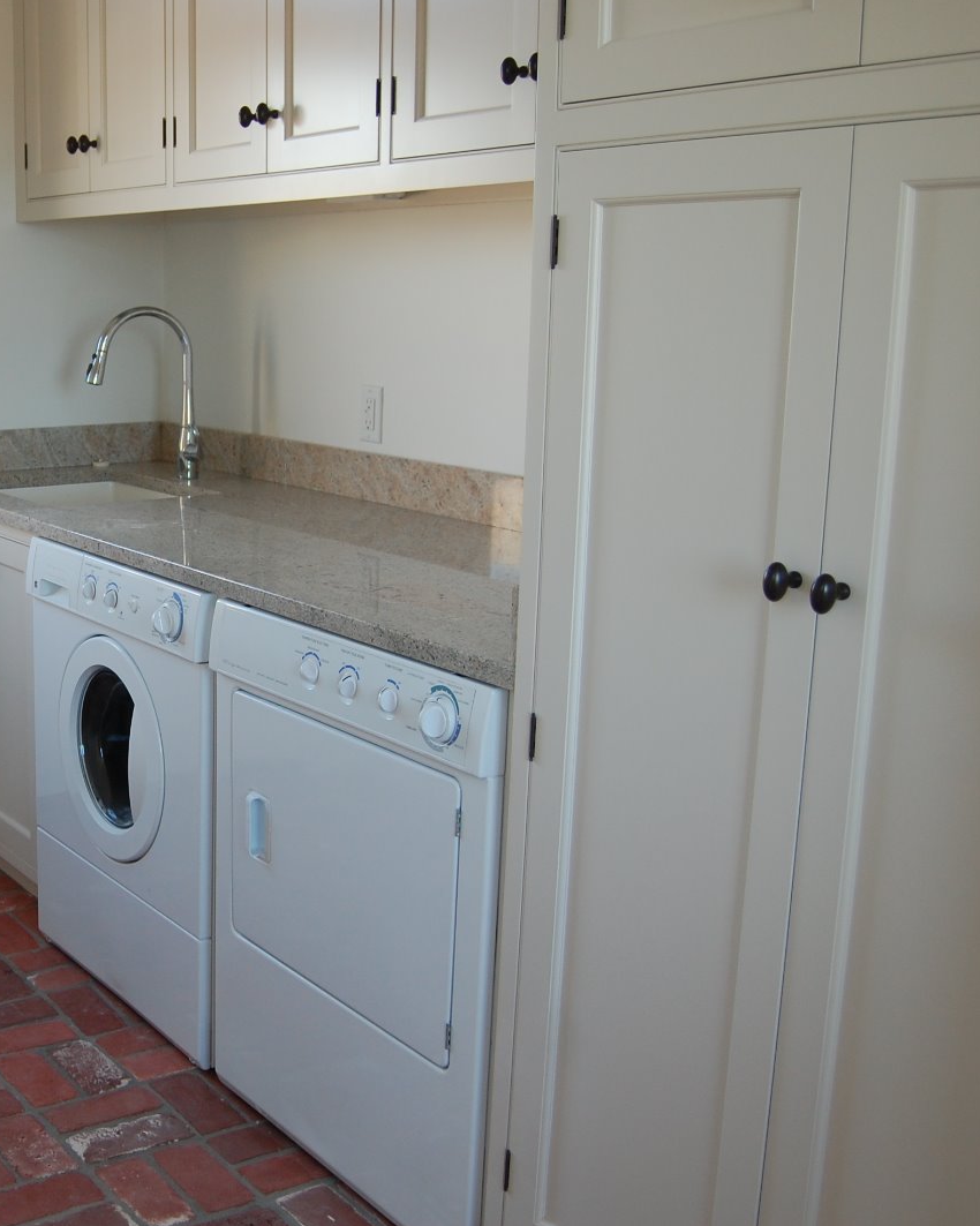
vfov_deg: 42.9
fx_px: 1559
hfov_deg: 33.2
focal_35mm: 43
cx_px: 113
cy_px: 616
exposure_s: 1/60
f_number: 4
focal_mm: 20
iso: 400
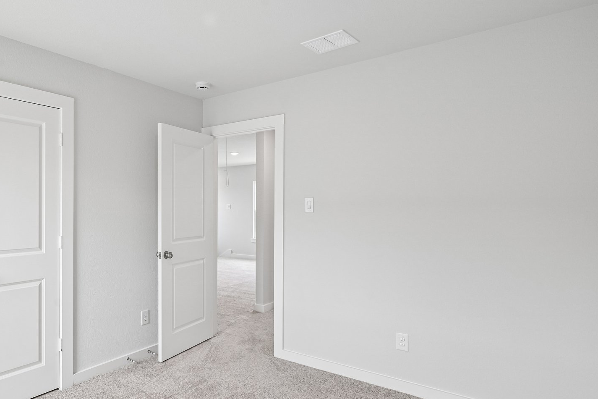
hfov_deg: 74.5
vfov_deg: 55.1
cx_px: 217
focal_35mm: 23
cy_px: 203
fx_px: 382
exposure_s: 1/60
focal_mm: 16
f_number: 8
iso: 400
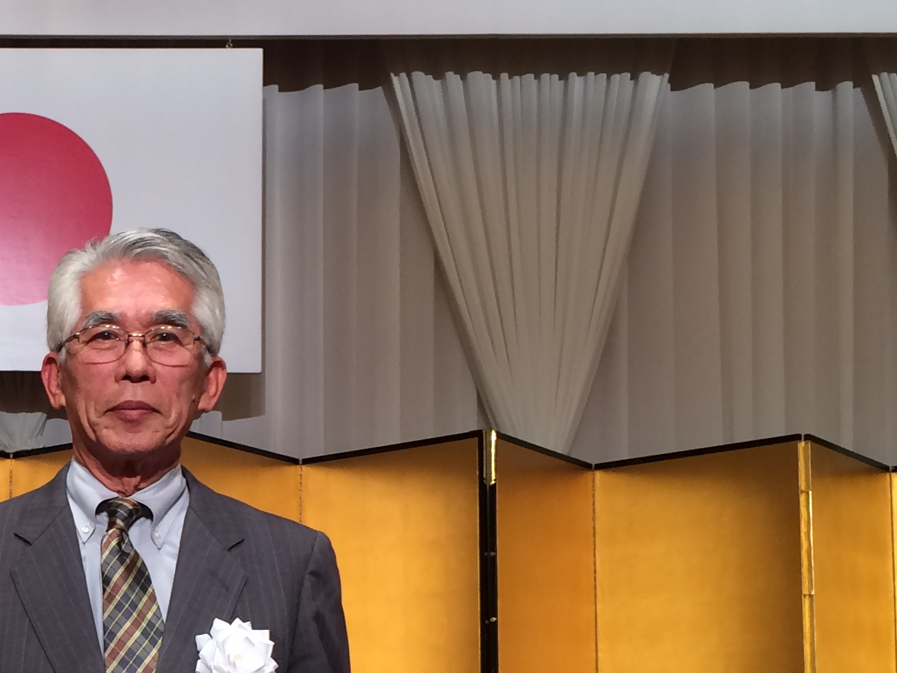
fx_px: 1995
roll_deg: -0.6
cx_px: -18
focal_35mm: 77
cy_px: 574
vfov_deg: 18.9
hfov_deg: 24.1
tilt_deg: +8.0
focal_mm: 4.15
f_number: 2.2
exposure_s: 1/40
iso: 32
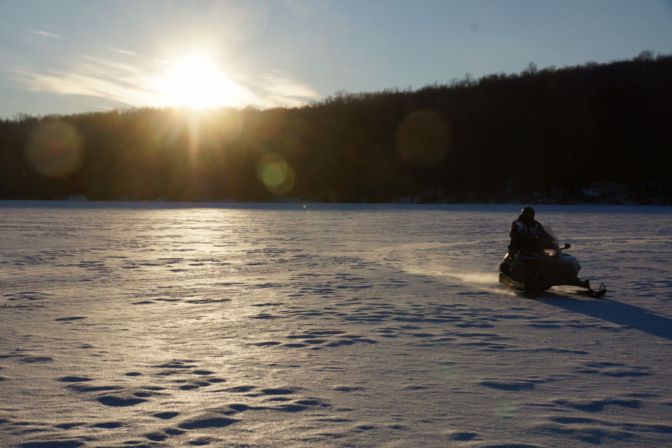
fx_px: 1120
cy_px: 224
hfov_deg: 33.4
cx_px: 336
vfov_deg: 22.6
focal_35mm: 60
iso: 100
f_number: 11
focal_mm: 40
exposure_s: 1/125
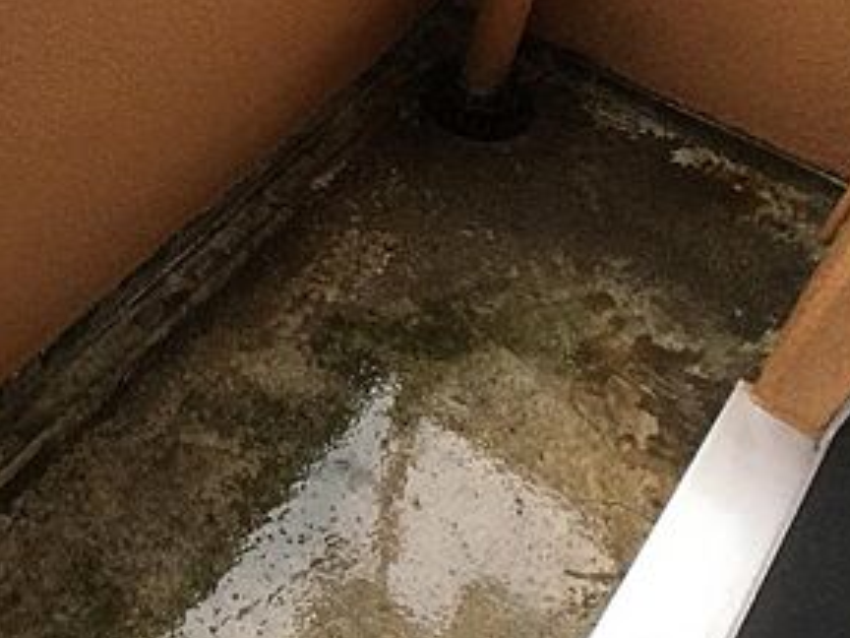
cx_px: 41
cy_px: 41
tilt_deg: -40.0
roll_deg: +1.1
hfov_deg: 26.9
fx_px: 1694
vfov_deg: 20.8
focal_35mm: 69
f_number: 2.4
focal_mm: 3.3
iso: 32
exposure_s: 1/40
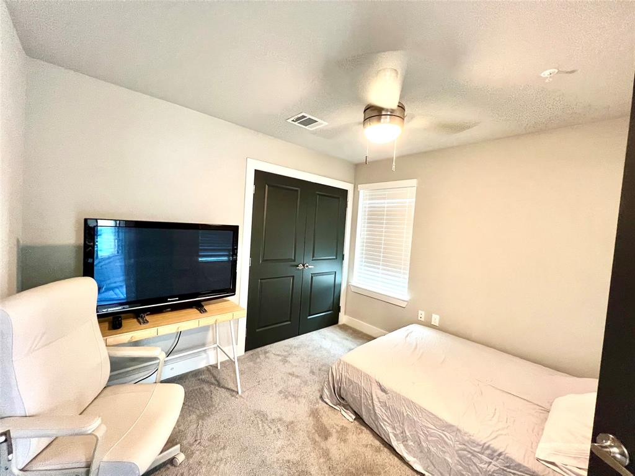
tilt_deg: -3.0
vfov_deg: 89.9
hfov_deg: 106.2
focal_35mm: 13
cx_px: 318
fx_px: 238
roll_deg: -4.0
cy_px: 238
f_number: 1.8
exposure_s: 1/60
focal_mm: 1.57
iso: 400
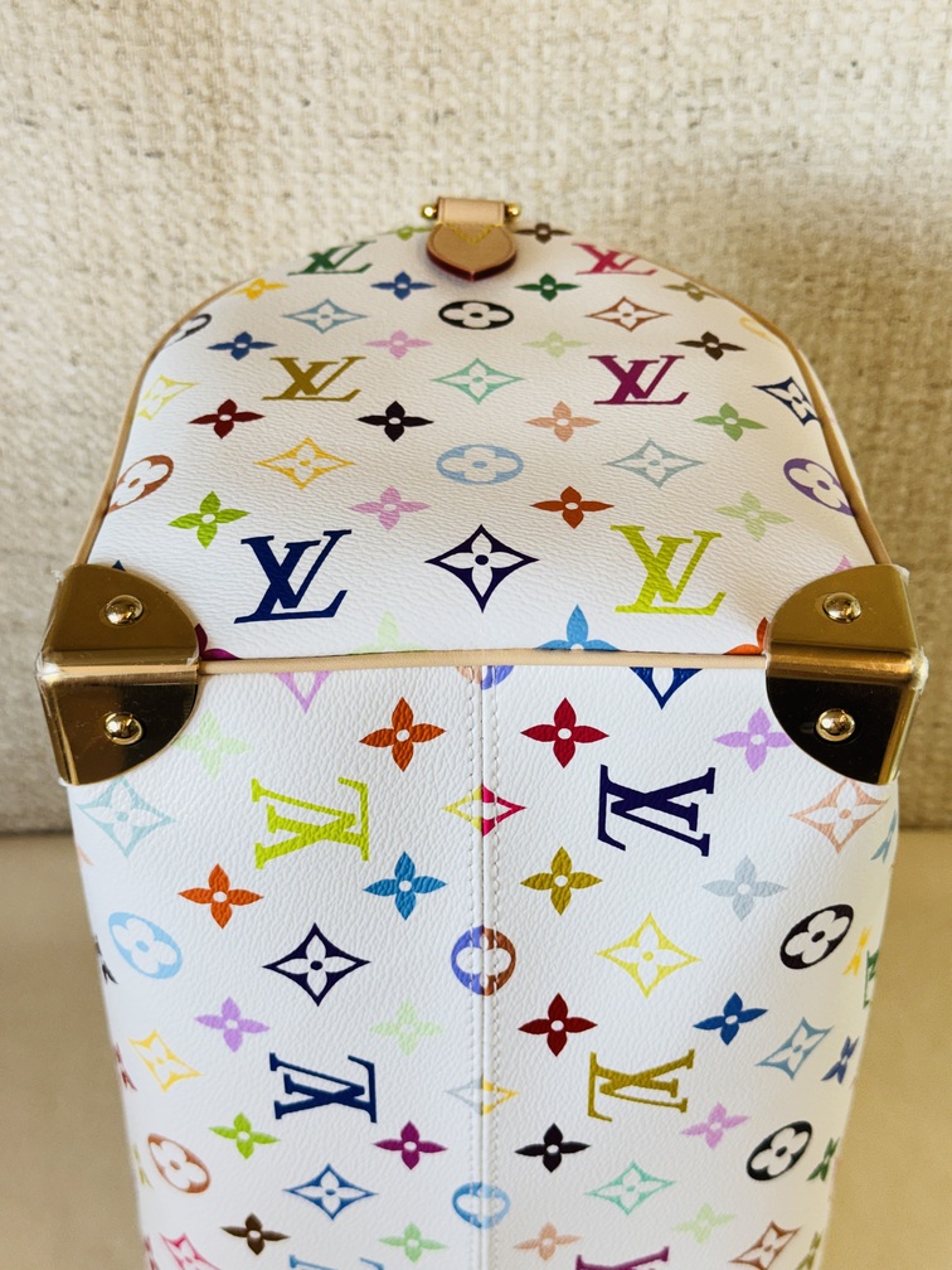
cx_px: 476
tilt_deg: -34.1
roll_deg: +0.8
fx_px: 1760
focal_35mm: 48
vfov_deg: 39.7
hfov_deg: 30.3
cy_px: 635
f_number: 1.78
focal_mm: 6.76
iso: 50
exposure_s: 1/100
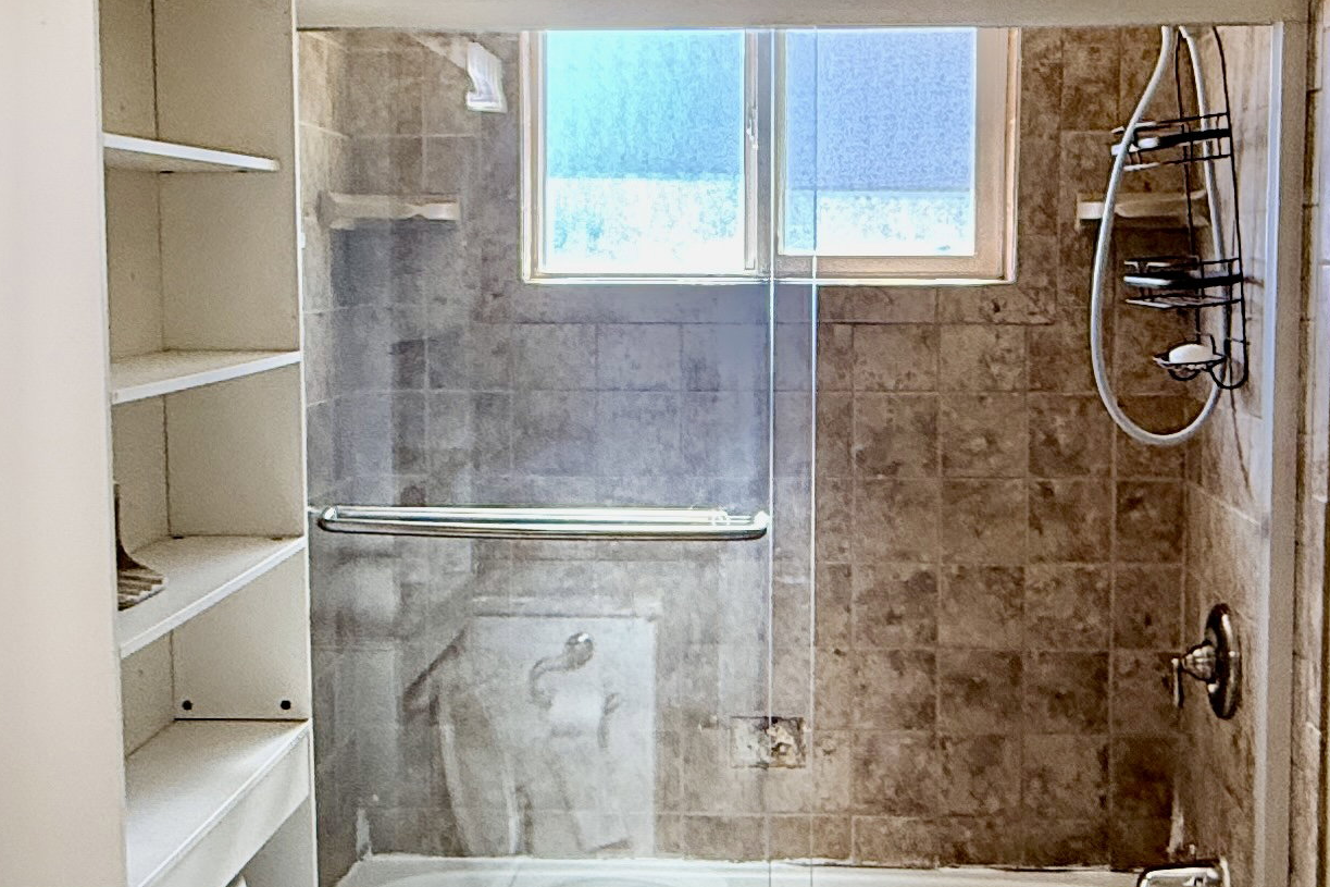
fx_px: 1773
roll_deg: -0.4
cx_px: 725
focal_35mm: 48
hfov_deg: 41.1
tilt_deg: -2.5
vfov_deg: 28.0
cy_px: 372
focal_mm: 2.22
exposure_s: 1/120
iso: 160
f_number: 2.2
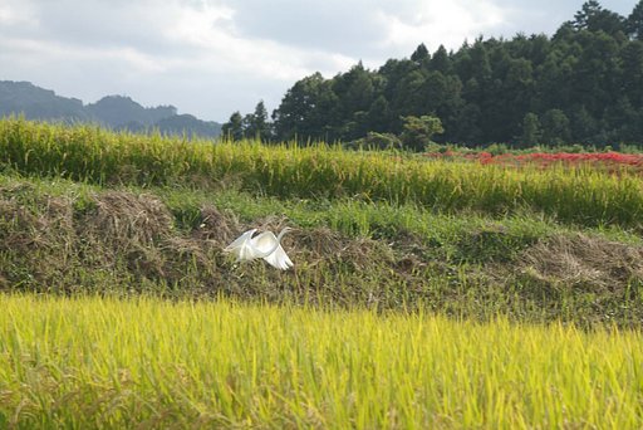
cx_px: 322
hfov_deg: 16.1
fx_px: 2278
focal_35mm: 128
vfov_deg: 10.8
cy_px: 215
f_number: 9.5
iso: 200
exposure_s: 1/250
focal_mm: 85
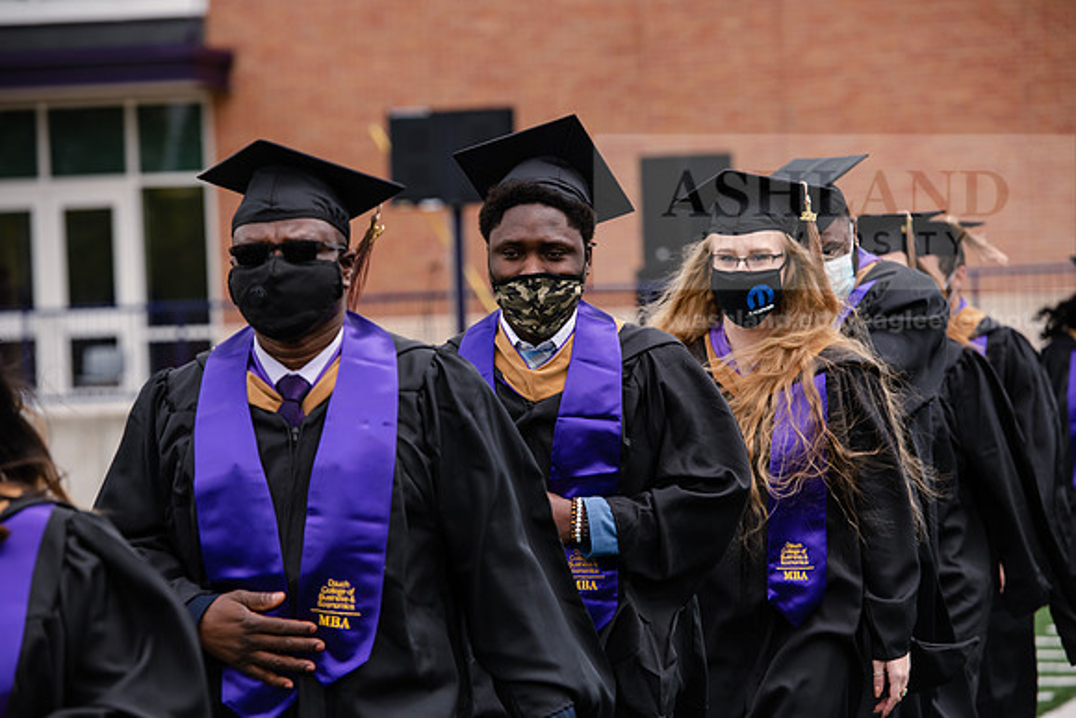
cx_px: 538
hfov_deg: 12.8
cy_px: 359
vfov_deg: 8.6
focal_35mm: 160
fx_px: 4783
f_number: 5.6
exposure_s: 1/640
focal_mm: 160
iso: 400
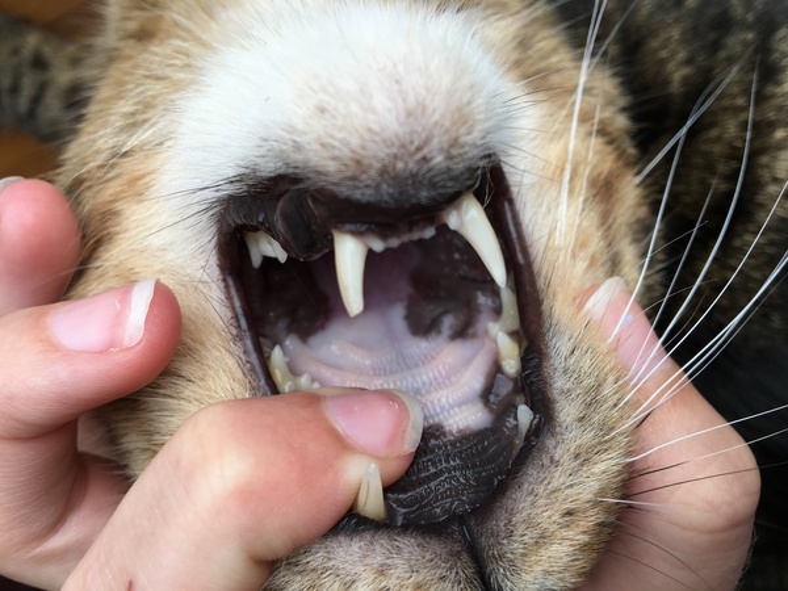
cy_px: 296
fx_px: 660
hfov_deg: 61.7
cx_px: 394
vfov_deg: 48.2
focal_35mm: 29
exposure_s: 1/100
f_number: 2.2
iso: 25
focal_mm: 4.15
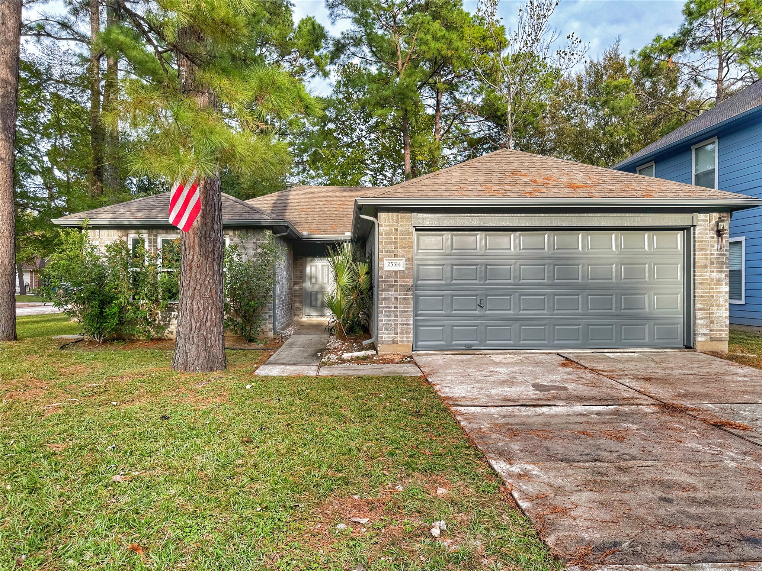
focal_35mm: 24
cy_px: 286
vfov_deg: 56.8
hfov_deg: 71.6
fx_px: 528
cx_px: 381
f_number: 1.78
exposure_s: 1/562
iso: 80
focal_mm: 6.86
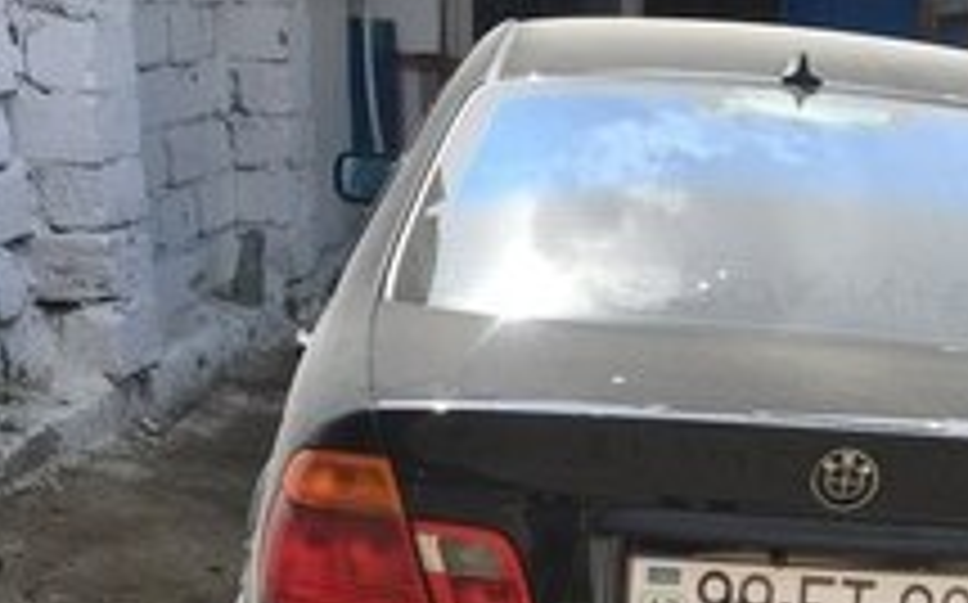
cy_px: 855
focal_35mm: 71
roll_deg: -6.2
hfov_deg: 28.4
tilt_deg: -21.8
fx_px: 1872
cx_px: 761
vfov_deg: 16.9
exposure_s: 1/746
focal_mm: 4.15
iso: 25
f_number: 2.2
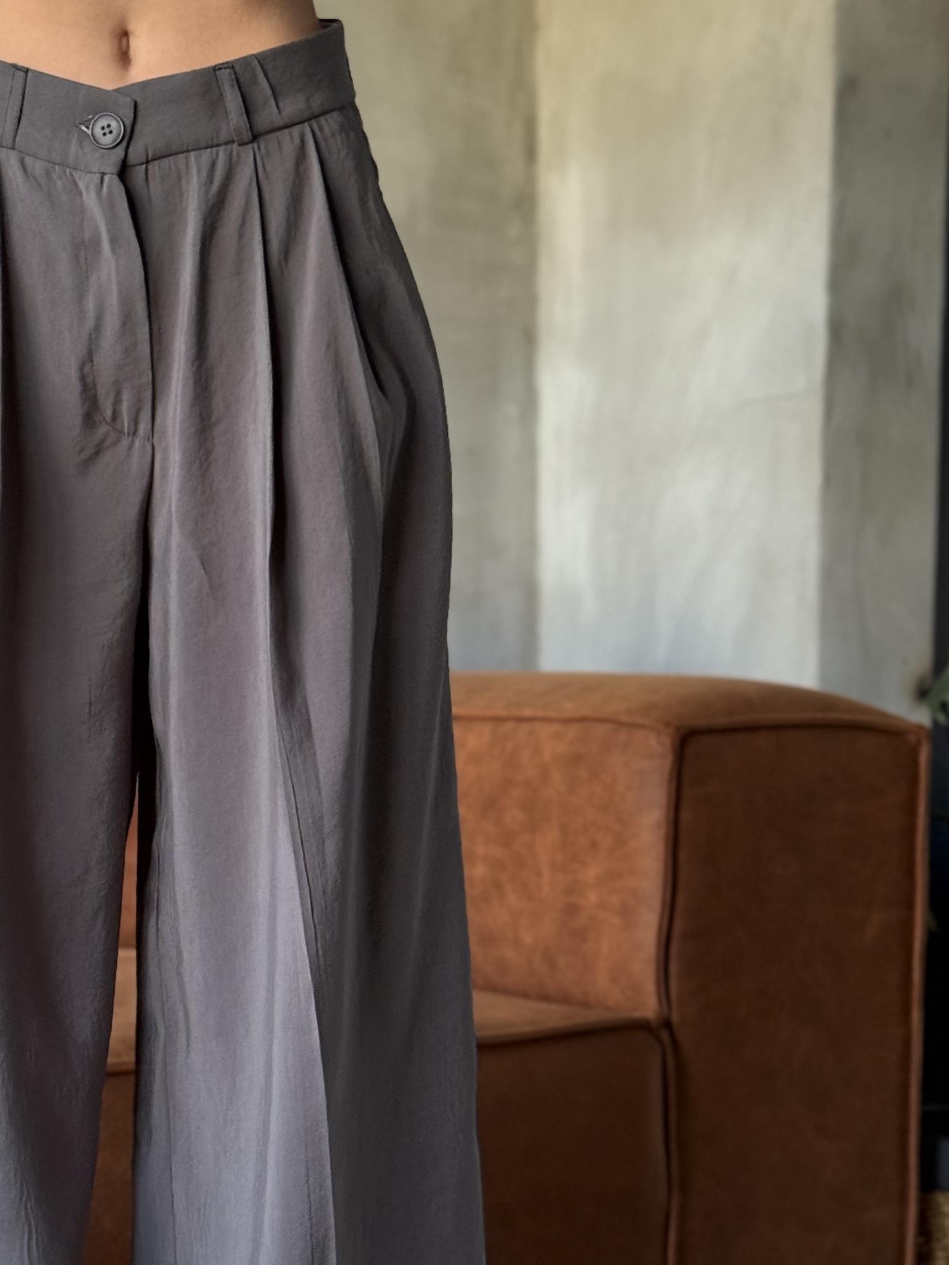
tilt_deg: -2.3
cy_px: 824
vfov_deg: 22.9
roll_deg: -0.9
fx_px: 3107
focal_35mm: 85
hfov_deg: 17.2
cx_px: 165
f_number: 1.78
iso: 250
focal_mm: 6.76
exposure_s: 1/58
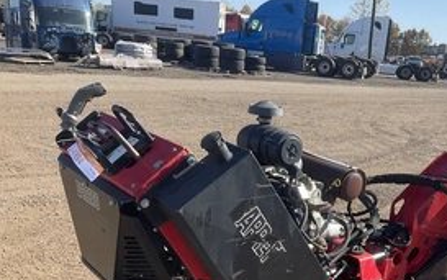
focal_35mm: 45
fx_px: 549
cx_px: 313
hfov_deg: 43.4
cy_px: 231
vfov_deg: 27.9
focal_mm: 3
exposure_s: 1/728
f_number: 1.8
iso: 25
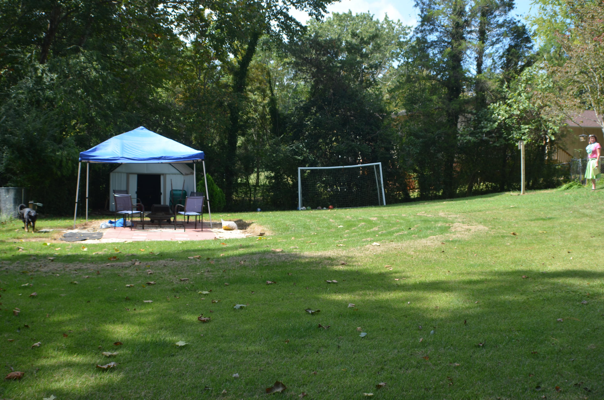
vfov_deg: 22.5
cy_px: 200
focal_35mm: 60
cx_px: 302
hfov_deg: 33.5
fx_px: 1005
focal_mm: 40
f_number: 6.3
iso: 100
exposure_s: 1/160
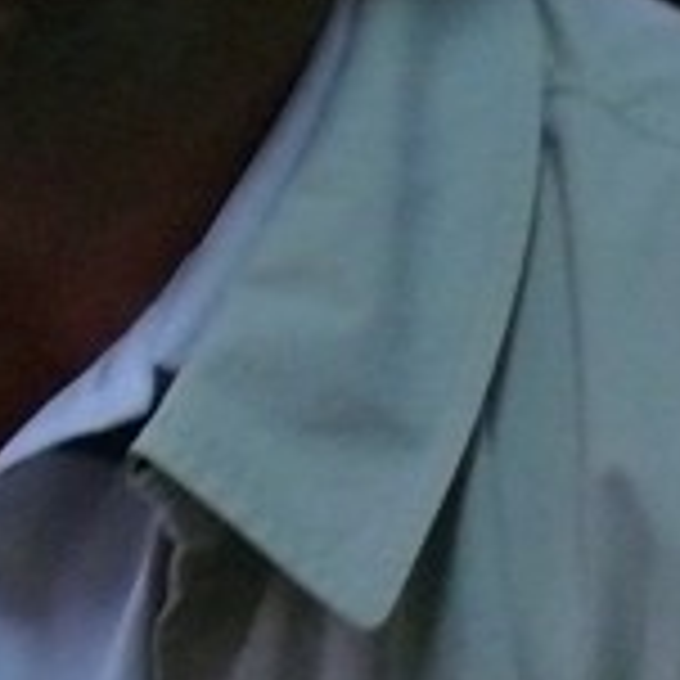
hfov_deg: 3.6
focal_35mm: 489
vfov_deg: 3.6
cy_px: -59
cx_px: 182
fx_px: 10868
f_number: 3.2
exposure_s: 1/60
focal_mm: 18.6
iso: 400
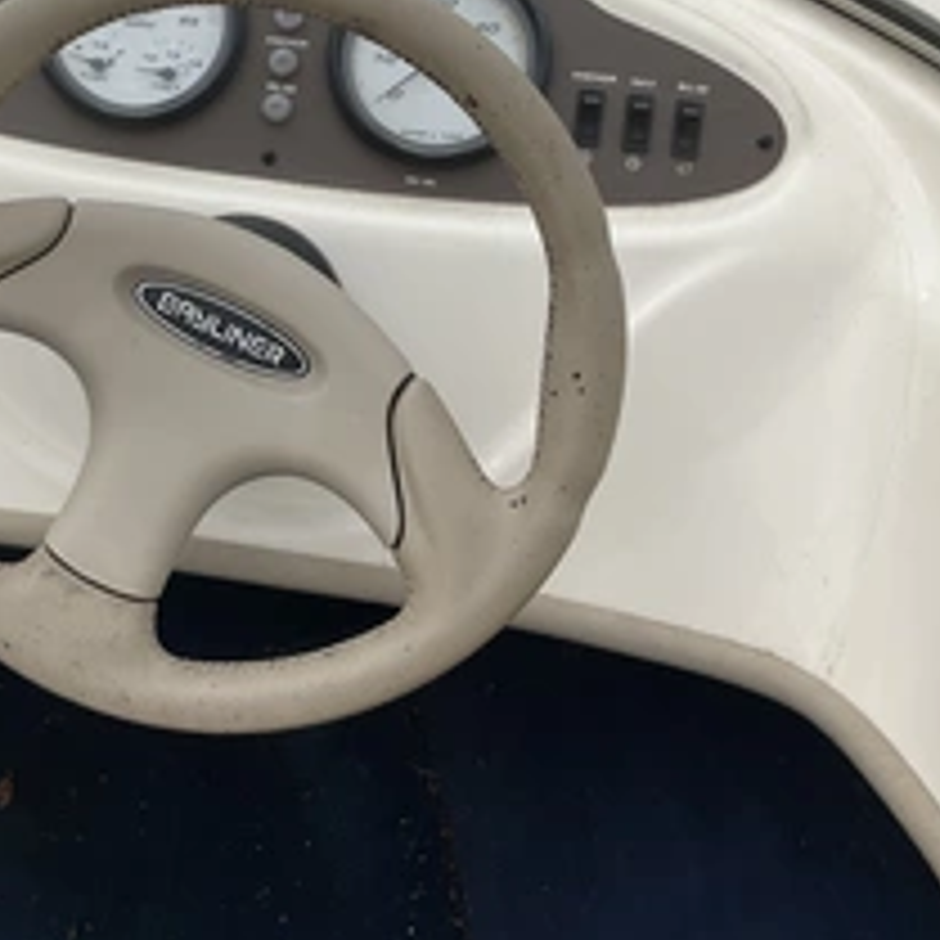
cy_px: 292
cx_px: 202
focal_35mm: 49
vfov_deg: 34.3
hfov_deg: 33.8
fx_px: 1505
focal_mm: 3
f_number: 1.8
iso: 25
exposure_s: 1/2058
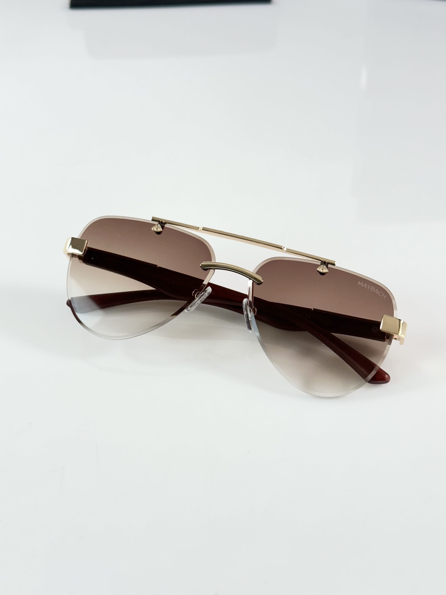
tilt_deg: -42.3
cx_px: 223
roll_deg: +2.7
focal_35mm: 48
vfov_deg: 39.7
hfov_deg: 30.3
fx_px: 825
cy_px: 298
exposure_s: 1/100
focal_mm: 6.86
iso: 80
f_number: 1.78
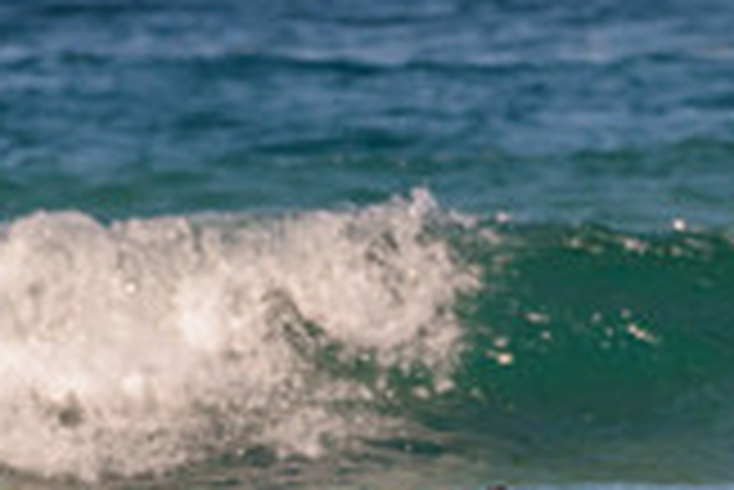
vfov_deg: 1.1
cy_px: 576
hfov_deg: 1.6
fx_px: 25773
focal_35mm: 1263
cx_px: 620
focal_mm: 290
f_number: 5.6
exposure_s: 1/2000
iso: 200
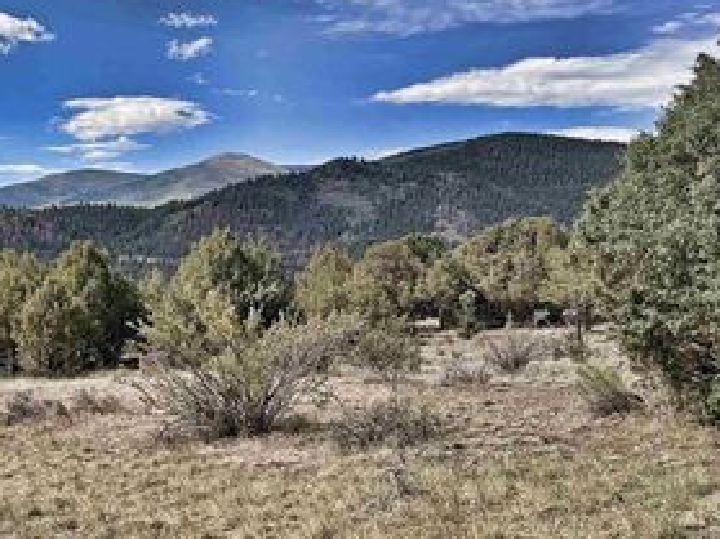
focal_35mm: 43
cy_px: 321
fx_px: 894
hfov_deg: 41.1
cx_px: 101
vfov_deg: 33.5
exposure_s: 1/5319
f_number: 1.78
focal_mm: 6.76
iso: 80
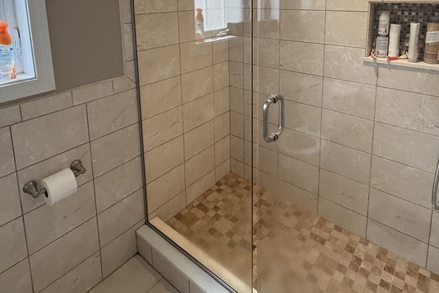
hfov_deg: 73.7
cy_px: 40
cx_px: 233
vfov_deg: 48.6
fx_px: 293
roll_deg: +0.6
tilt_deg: -7.6
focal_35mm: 24
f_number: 2.2
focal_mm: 2.22
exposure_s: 1/120
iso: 500
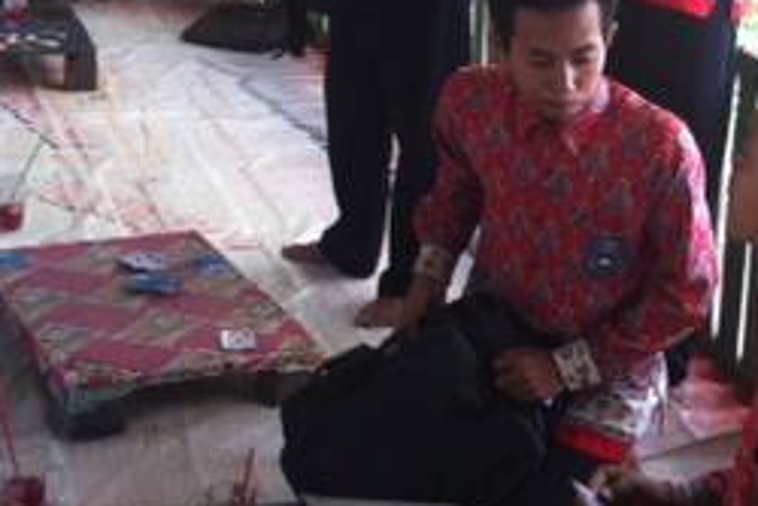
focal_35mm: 93
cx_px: 525
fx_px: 1959
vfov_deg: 14.6
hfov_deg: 21.8
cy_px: 106
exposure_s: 1/60
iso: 100
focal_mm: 3.85
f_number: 2.8
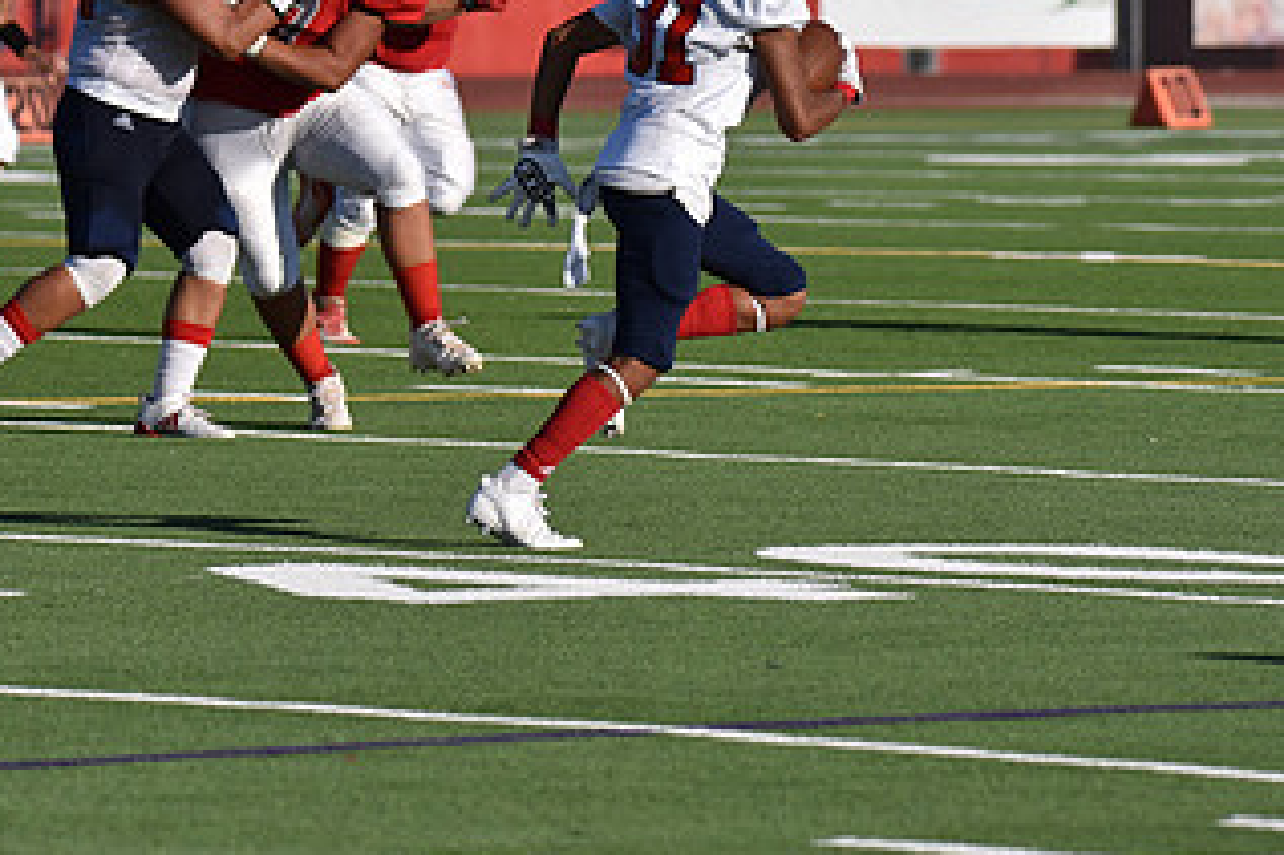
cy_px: 95
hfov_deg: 4.5
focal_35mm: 458
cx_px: 826
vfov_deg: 3.0
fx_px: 16326
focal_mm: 250
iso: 400
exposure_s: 1/4000
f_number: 5.6
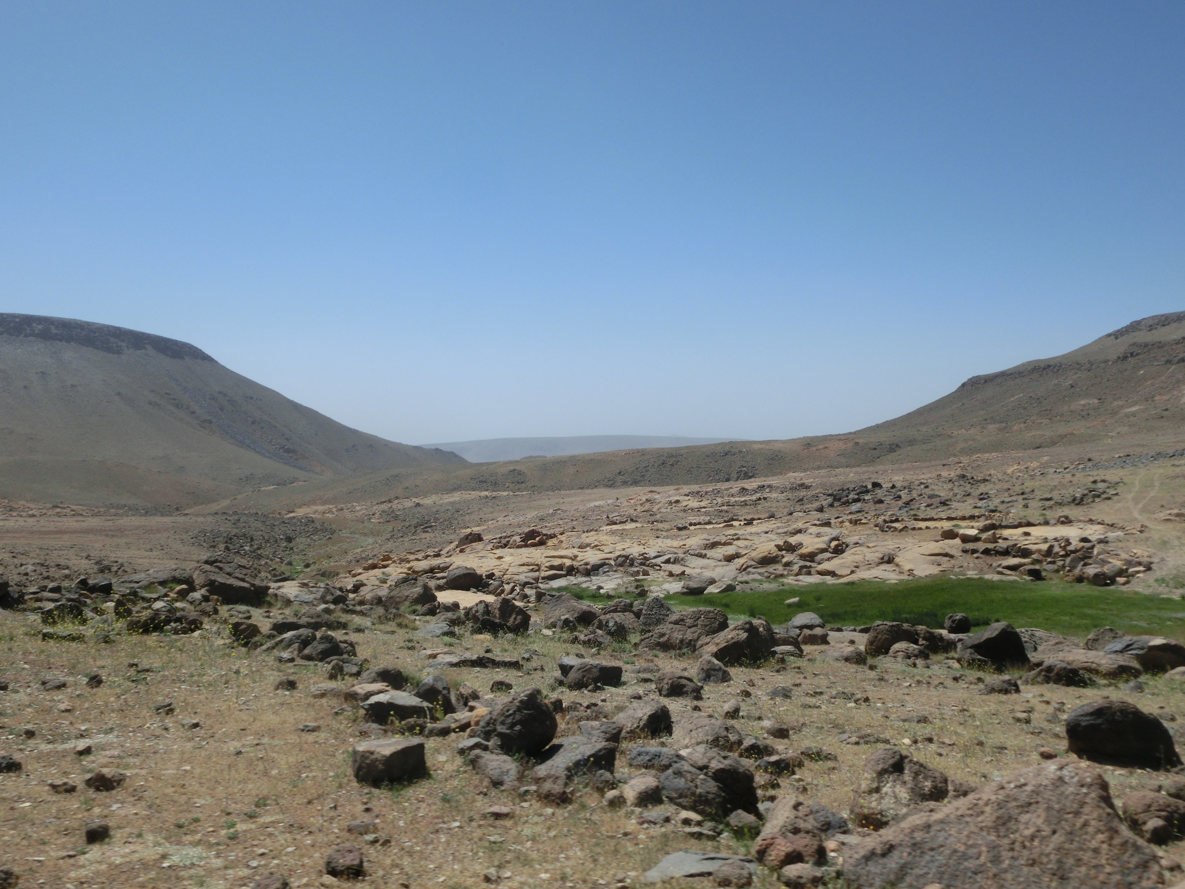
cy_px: 444
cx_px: 592
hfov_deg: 60.0
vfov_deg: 46.8
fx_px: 1027
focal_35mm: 30
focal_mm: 5.36
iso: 80
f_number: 8.9
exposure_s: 1/320
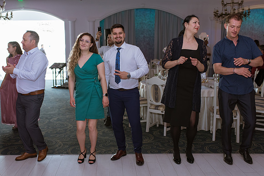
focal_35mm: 40
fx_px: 290
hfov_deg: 48.8
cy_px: 83
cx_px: 116
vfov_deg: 33.8
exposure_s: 1/200
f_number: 2.5
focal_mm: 35
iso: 1000
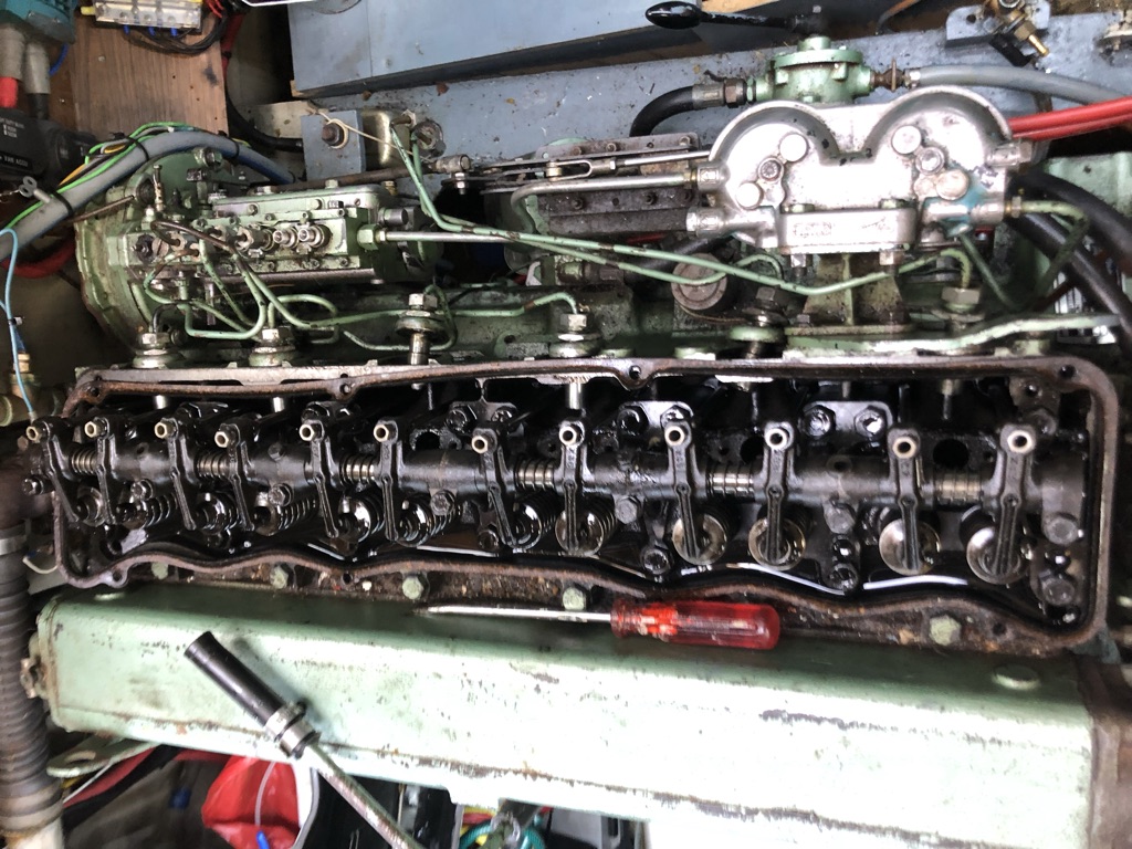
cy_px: 424
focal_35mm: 28
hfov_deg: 63.4
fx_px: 916
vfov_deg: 49.7
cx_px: 566
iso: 80
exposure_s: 1/15
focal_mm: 3.99
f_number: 1.8
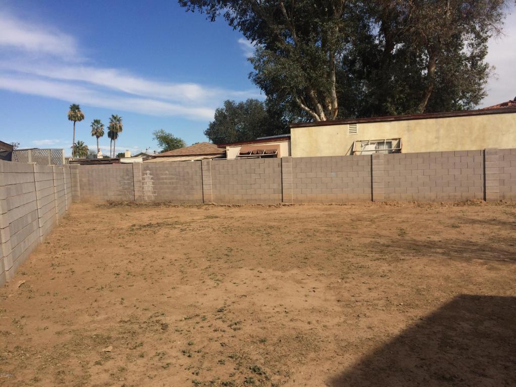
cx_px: 258
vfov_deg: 48.2
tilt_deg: -2.3
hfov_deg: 61.7
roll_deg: +0.4
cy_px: 194
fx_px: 432
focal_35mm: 29
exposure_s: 1/2933
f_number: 2.2
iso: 32
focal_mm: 4.15
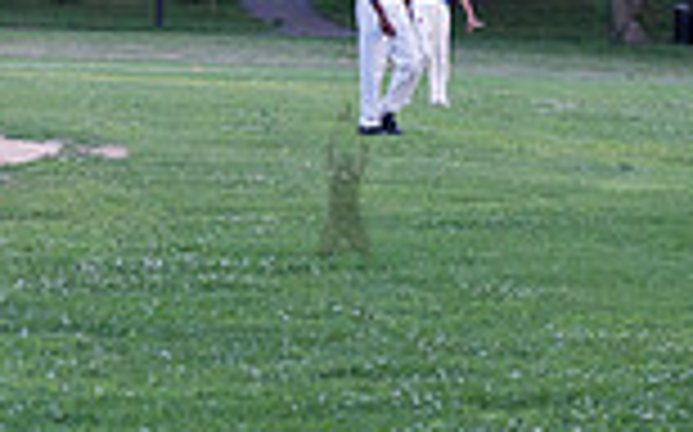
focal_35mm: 269
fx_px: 5077
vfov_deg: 4.9
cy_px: -38
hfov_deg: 7.7
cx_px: -238
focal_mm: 70
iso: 1600
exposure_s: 1/2500
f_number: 2.8
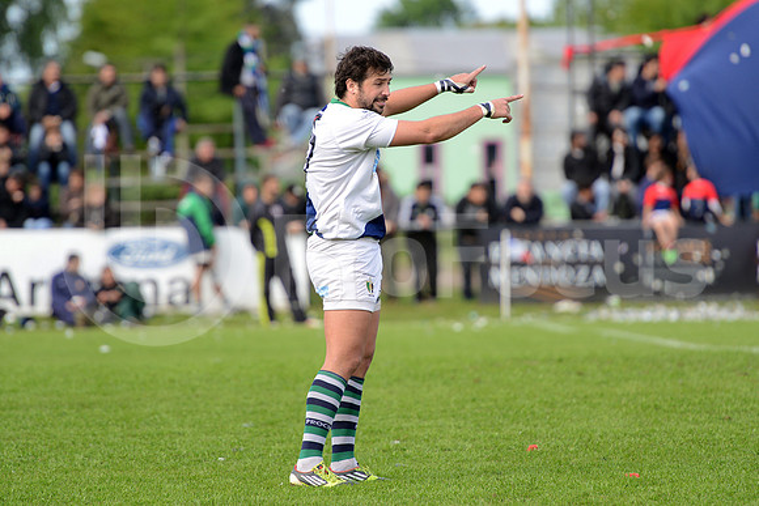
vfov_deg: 5.1
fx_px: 5694
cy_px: 253
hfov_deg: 7.6
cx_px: 380
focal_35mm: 270
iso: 400
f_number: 4
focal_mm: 270
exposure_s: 1/640
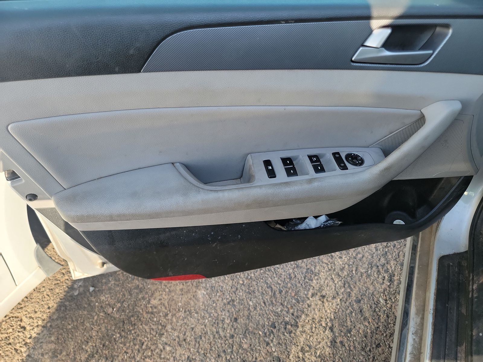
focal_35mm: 24
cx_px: 242
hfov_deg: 71.6
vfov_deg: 56.8
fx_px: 335
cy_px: 181
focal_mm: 6.7
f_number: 1.8
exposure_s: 1/119
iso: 56
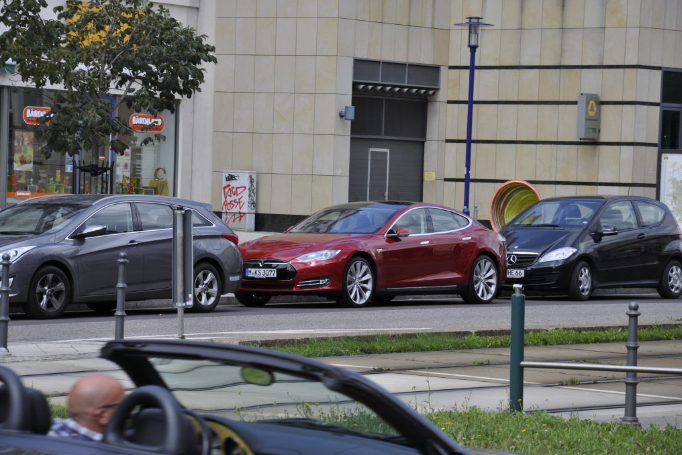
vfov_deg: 8.7
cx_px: 340
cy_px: 228
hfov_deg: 13.0
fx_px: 3003
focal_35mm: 159
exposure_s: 1/320
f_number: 9
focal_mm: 105
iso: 200
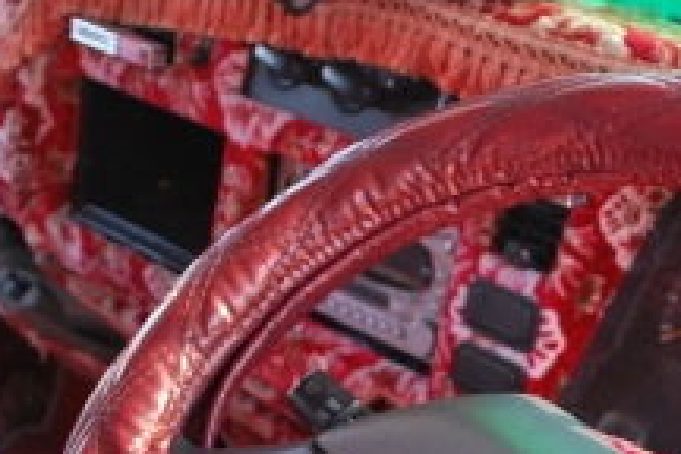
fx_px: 1513
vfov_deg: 16.8
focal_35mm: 80
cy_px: 416
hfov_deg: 25.1
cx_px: 511
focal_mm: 18
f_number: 4
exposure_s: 1/60
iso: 200
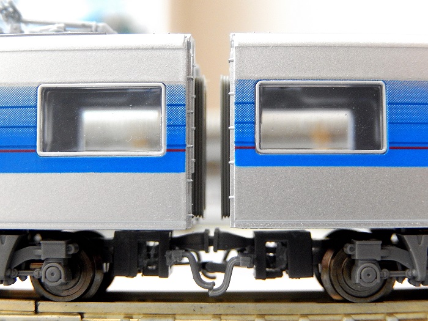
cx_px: 214
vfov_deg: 25.2
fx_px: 717
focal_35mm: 58
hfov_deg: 33.2
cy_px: 160
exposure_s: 1/8
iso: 720
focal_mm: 10.4
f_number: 4.6
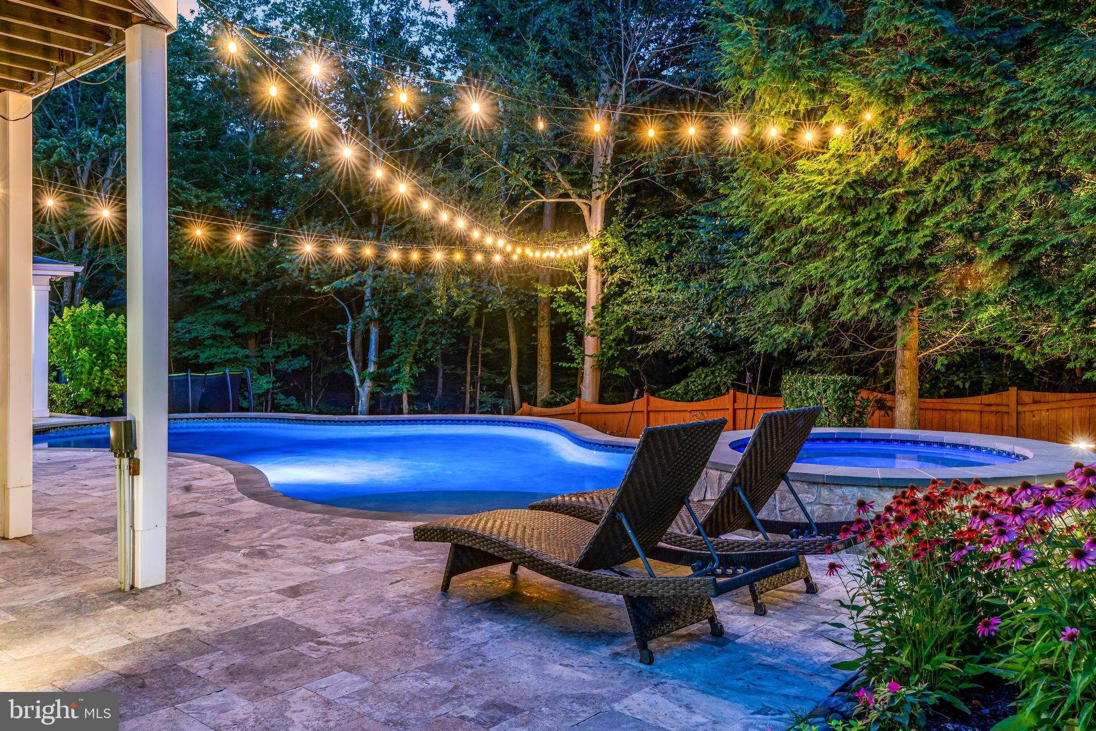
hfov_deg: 65.5
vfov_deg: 46.4
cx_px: 548
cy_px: 366
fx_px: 853
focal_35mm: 28
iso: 320
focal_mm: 28
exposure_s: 8
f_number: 10
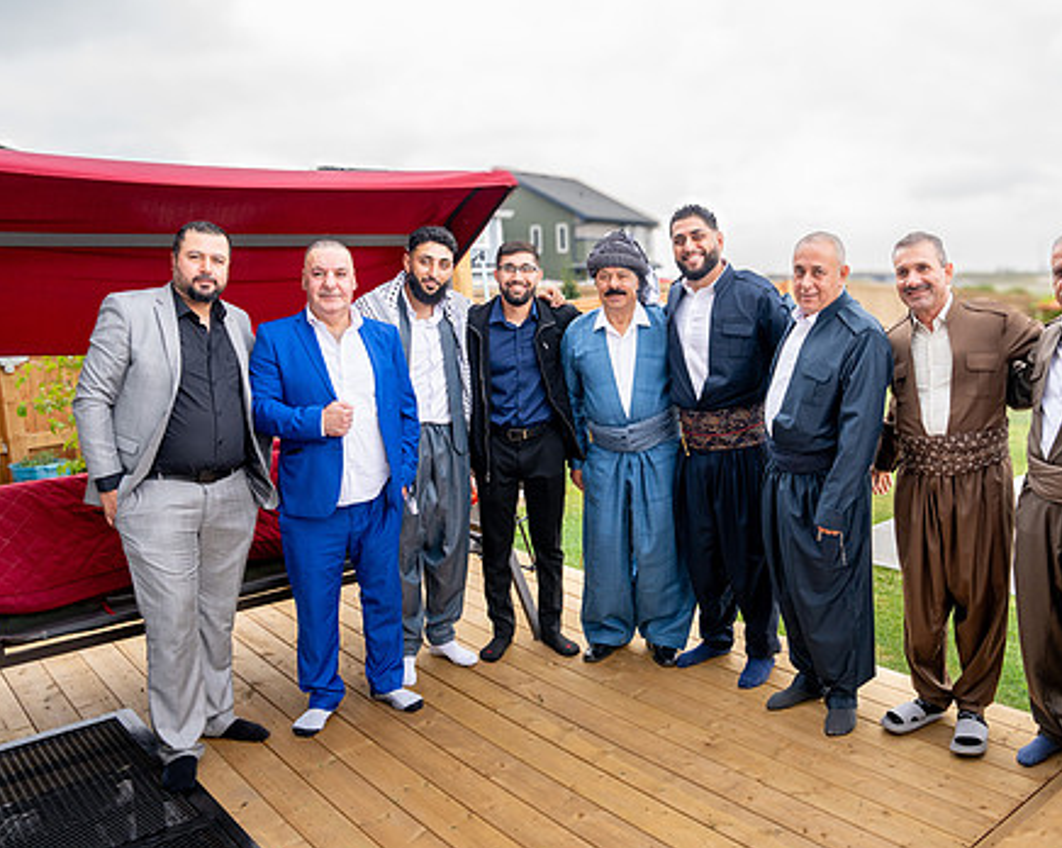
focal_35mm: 30
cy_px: 440
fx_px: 942
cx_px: 682
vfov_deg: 48.4
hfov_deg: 57.9
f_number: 6.3
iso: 320
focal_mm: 24
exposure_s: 1/100
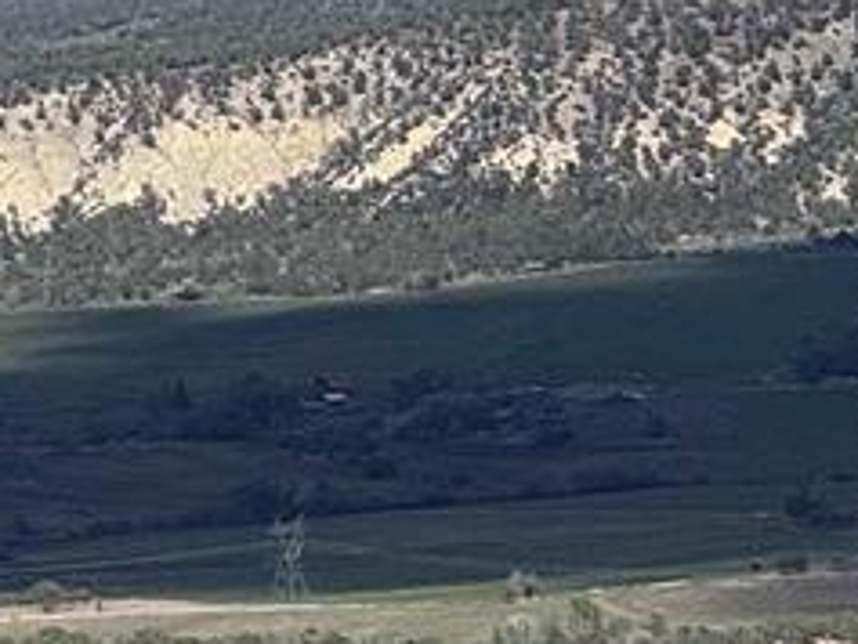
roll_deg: +1.6
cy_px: -7
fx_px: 12871
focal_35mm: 519
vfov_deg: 2.9
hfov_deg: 3.8
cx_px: -710
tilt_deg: +0.9
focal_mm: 15.66
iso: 50
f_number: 2.8
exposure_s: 1/2439
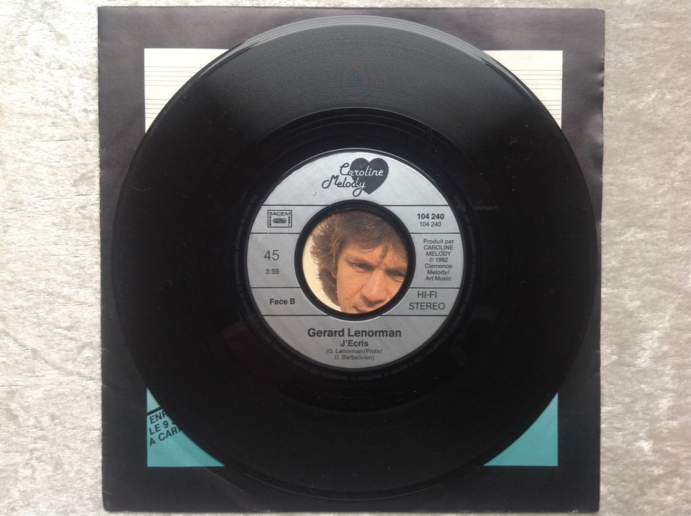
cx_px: 346
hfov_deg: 52.7
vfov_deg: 40.6
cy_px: 258
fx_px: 698
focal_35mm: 35
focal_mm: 4.28
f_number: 2.4
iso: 50
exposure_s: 1/15
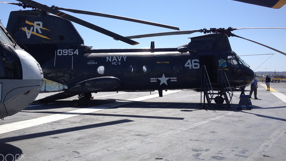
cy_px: 66
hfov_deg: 48.3
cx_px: 134
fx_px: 318
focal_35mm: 42
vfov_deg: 28.3
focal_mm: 4.28
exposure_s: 1/2304
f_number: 2.4
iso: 50
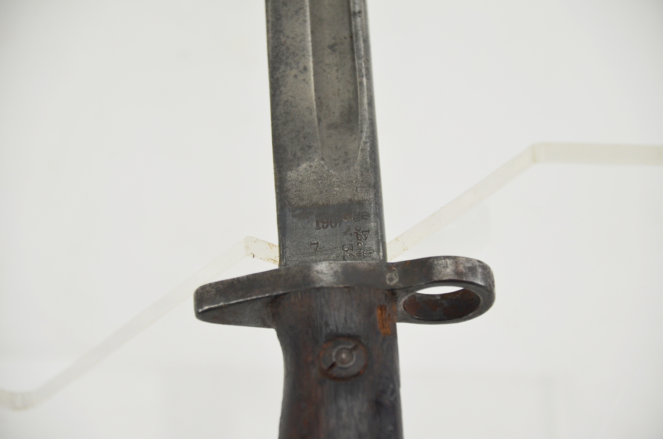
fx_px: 3722
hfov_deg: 10.2
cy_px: 220
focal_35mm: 202
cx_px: 332
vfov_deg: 6.8
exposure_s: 1/250
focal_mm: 135
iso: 640
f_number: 5.6
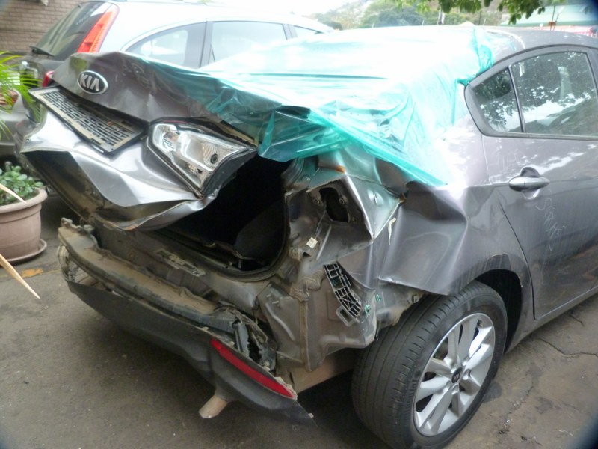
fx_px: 432
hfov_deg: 69.4
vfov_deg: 54.9
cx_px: 299
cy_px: 224
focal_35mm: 25
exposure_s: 1/25
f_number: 2.8
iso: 400
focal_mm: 4.5
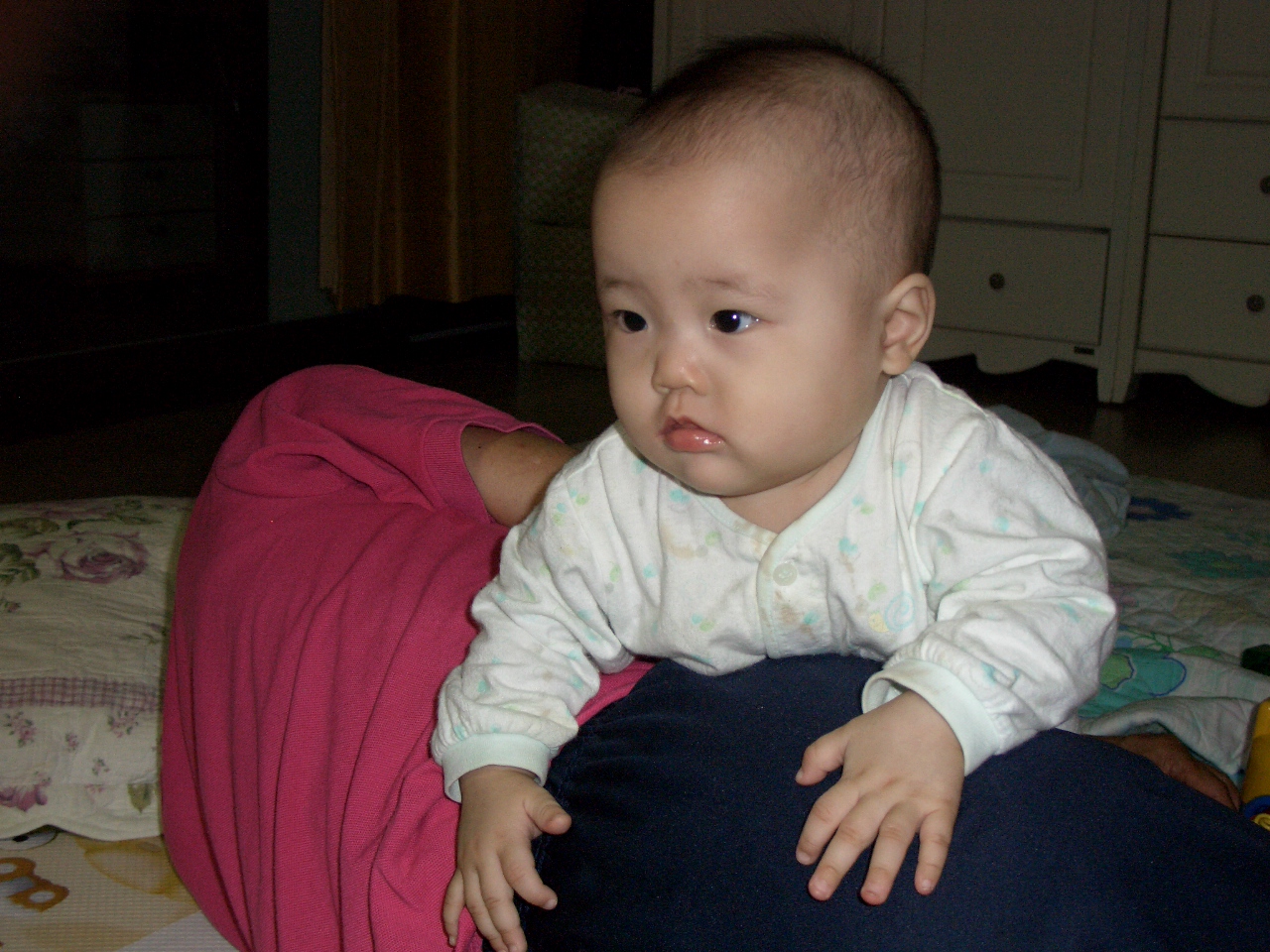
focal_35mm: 43
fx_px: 1578
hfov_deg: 43.9
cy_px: 476
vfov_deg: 33.6
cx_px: 635
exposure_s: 1/60
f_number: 3
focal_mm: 9.2
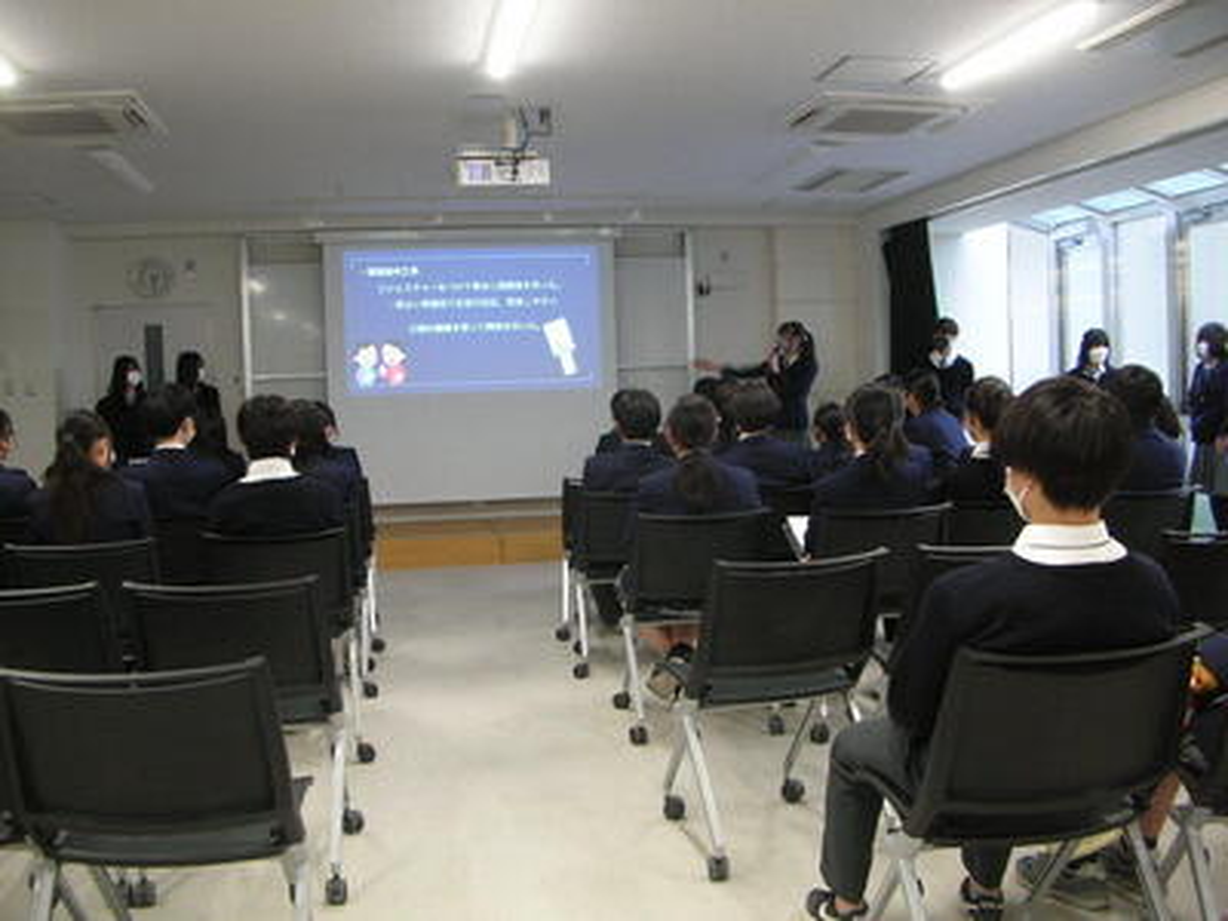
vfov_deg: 40.7
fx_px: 1242
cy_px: 460
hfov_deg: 52.6
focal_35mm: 35
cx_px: 614
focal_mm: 5.8
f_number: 2.8
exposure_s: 1/10.1
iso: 50
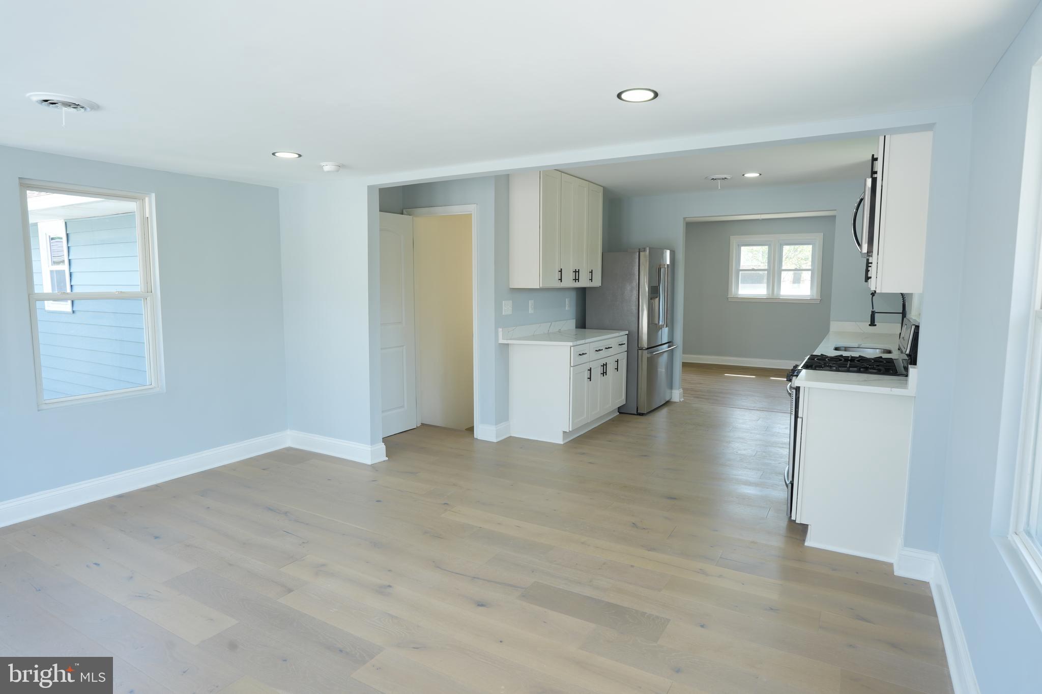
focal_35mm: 20
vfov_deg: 61.9
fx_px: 579
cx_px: 521
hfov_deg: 84.0
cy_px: 347
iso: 100
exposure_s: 1/10
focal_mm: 20
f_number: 8
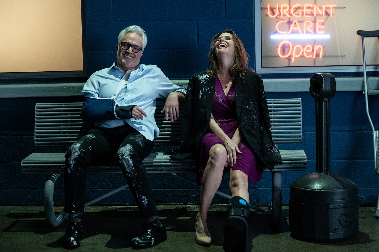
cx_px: 190
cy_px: 126
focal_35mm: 70
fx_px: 736
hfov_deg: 28.9
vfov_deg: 19.4
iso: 6400
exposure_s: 1/160
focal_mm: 70
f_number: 3.5
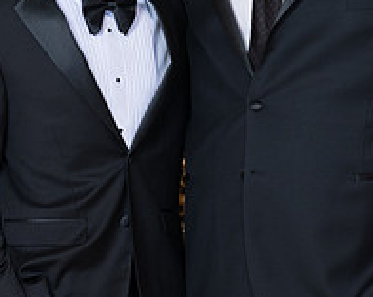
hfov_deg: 4.8
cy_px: 36
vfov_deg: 3.8
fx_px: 4462
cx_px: 212
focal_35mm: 405
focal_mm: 125
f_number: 8
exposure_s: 1/100
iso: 320
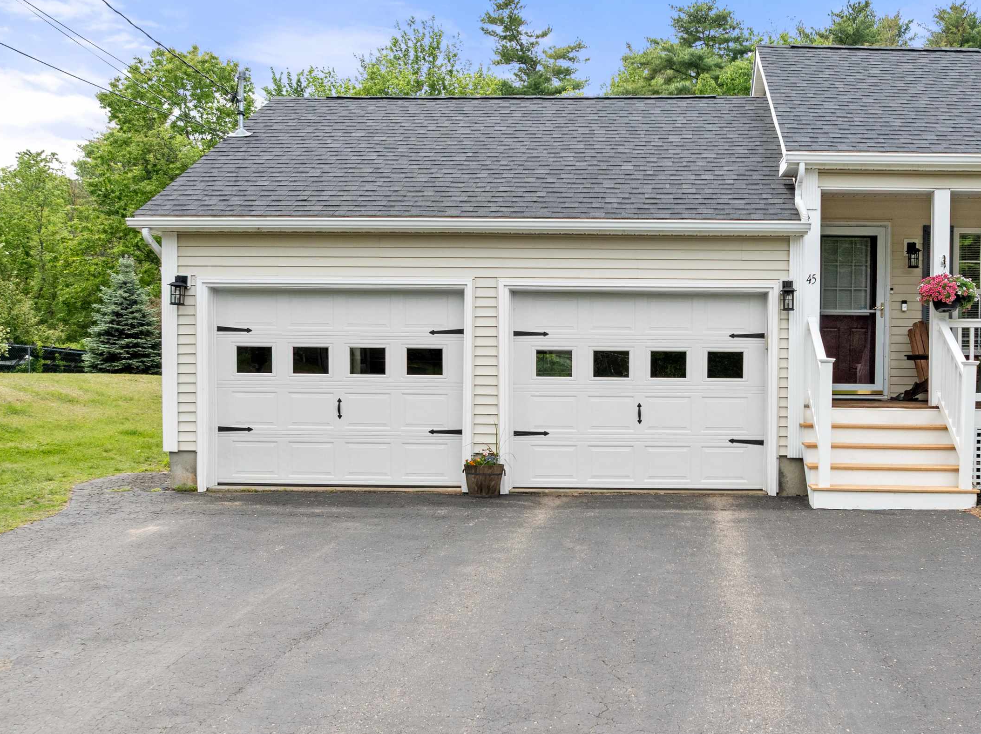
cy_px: 420
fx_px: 991
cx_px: 658
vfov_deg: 40.6
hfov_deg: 51.6
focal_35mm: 35
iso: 150
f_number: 2.8
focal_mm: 12.29
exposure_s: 1/1250
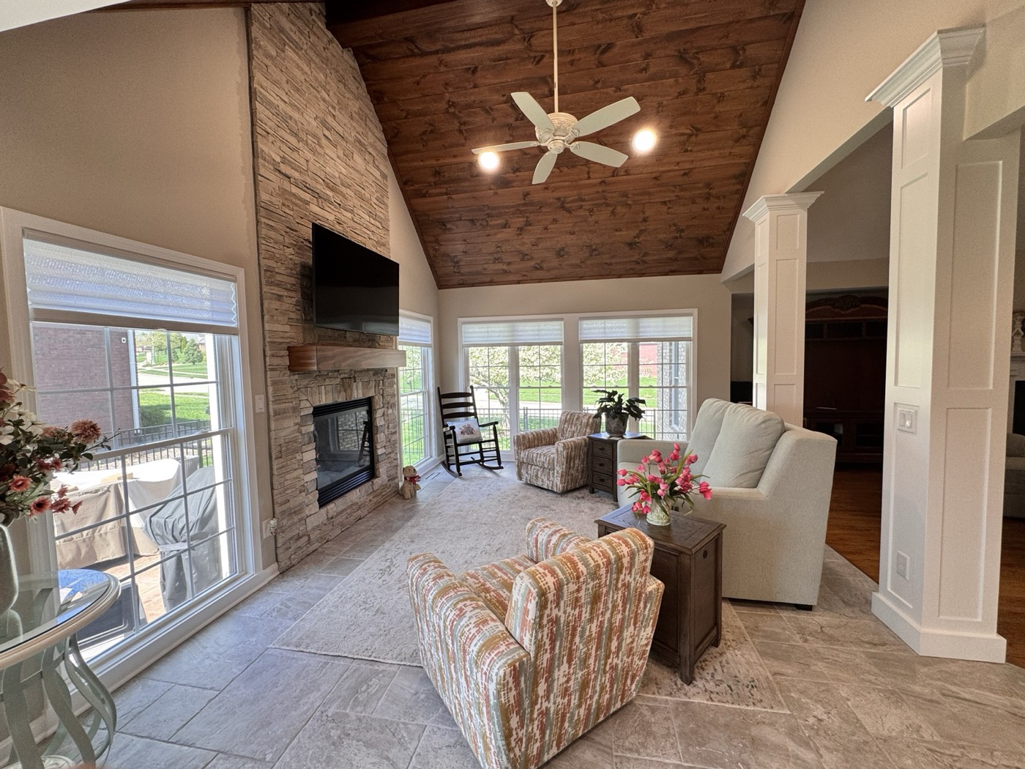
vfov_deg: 85.7
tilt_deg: -3.6
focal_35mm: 14
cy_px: 384
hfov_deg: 102.1
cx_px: 512
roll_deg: +0.9
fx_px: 415
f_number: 2.2
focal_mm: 2.22
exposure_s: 1/120
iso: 100
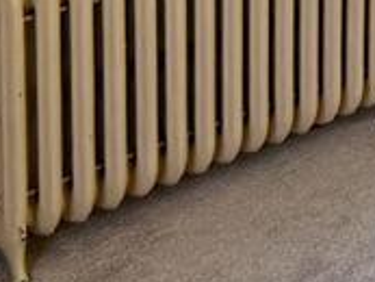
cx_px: 889
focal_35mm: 142
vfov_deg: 9.5
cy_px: -351
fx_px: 1539
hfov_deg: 11.5
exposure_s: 1/213
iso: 125
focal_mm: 6.76
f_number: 1.78
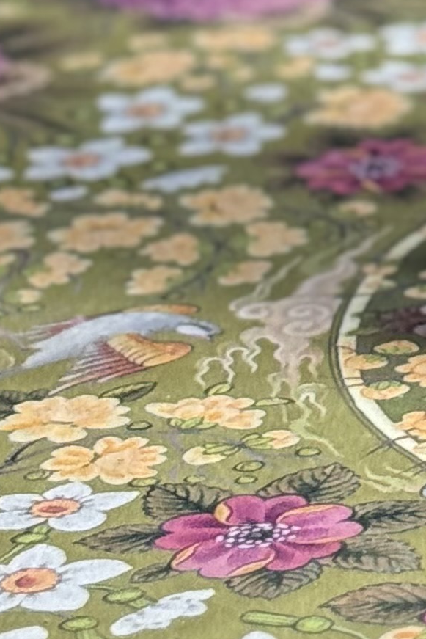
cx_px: 1042
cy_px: -479
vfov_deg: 8.6
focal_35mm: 231
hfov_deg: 5.7
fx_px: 4098
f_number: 1.78
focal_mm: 6.76
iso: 160
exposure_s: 1/100
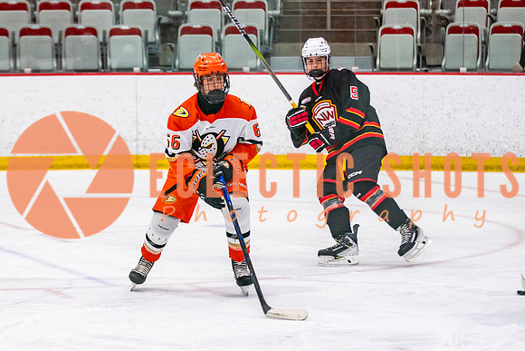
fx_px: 2735
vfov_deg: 7.3
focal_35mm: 188
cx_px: 163
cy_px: 183
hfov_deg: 10.9
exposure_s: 1/640
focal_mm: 105
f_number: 2.8
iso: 640
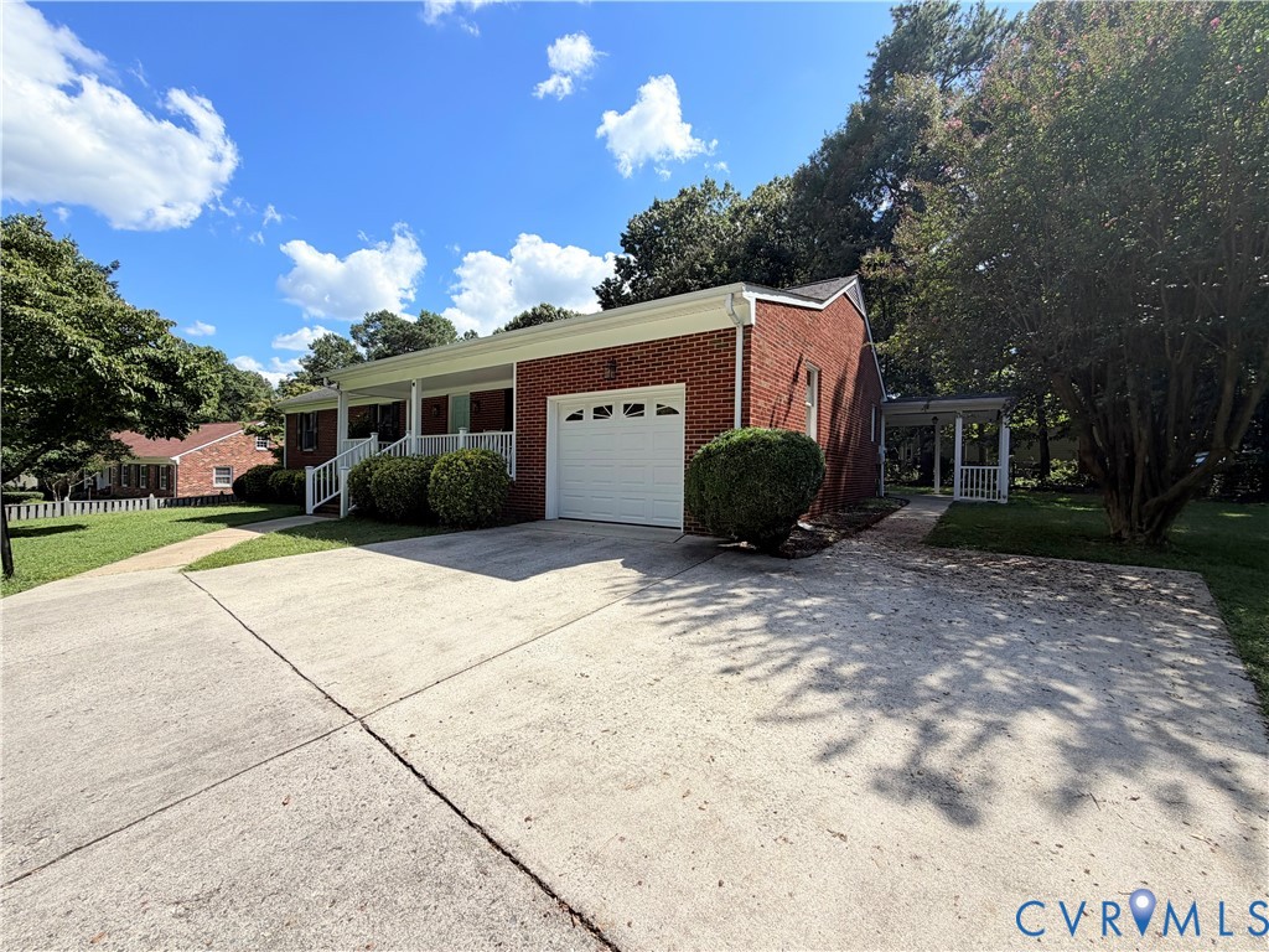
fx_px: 513
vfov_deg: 85.7
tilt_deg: -0.4
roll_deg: -0.9
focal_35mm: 14
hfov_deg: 102.1
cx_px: 634
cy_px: 476
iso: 20
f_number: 2.2
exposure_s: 1/789
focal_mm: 2.22
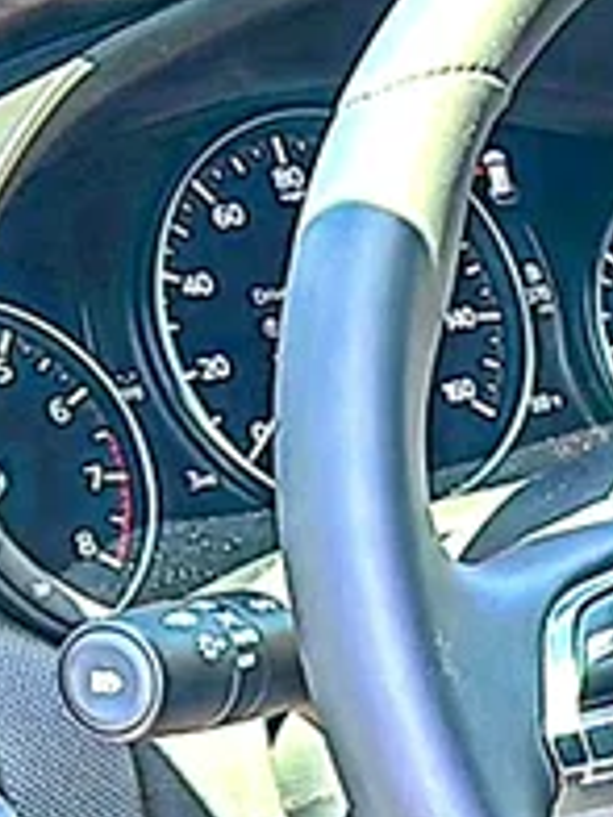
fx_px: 3211
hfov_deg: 9.8
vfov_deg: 14.4
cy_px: 719
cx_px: 1368
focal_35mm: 136
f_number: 1.78
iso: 125
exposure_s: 1/167
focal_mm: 6.86
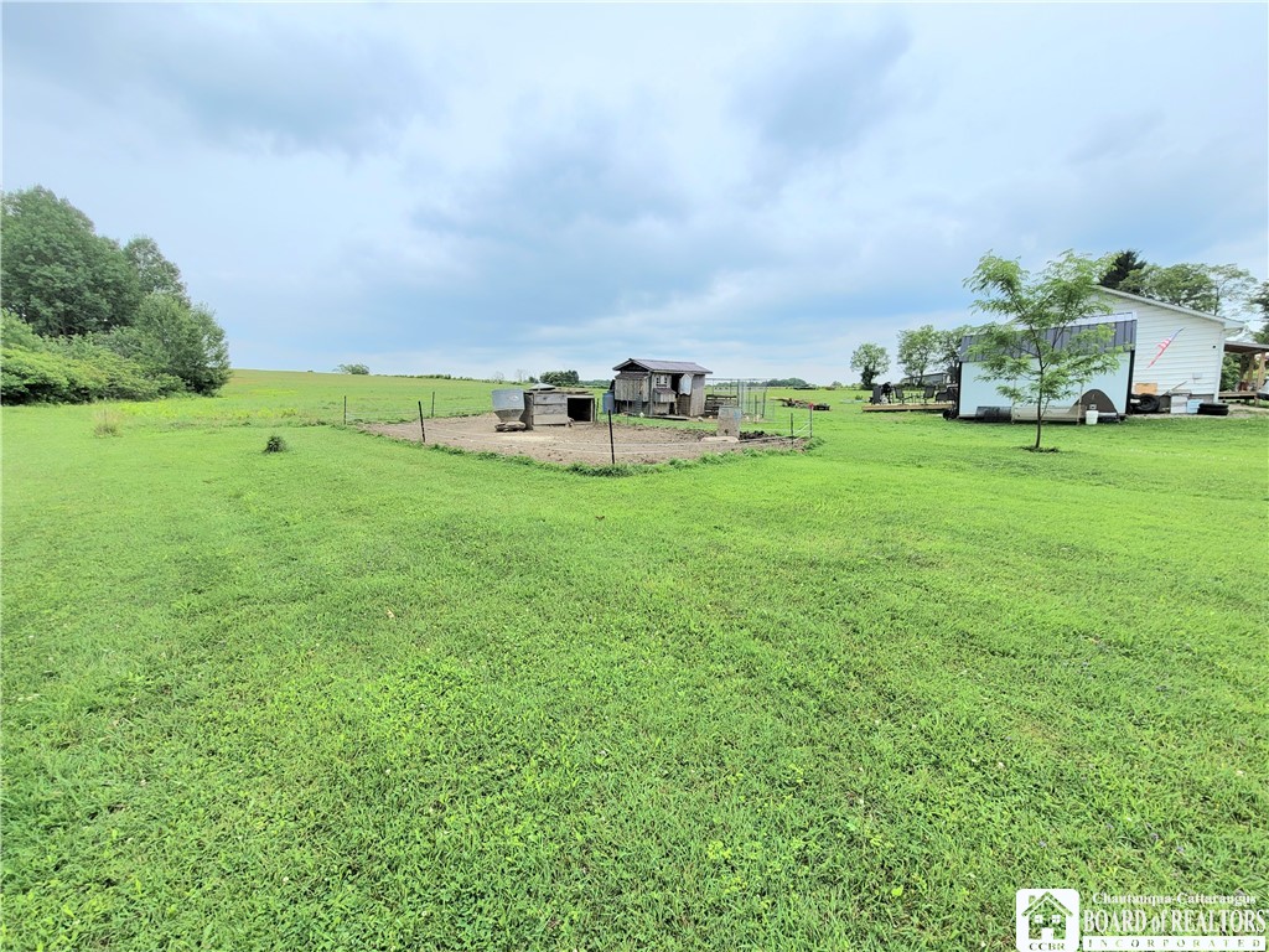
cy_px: 476
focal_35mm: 13
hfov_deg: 106.2
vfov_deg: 89.9
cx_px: 634
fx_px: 477
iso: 64
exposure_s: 1/2500
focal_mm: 2.2
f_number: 2.2
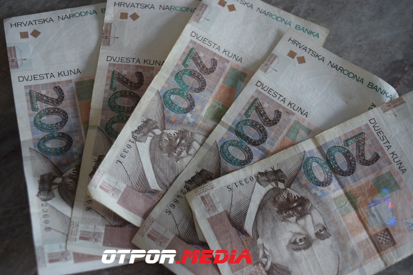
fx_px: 499
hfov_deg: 45.0
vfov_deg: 30.8
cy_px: 138
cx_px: 206
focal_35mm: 44
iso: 800
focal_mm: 29
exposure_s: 1/50
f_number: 4.2
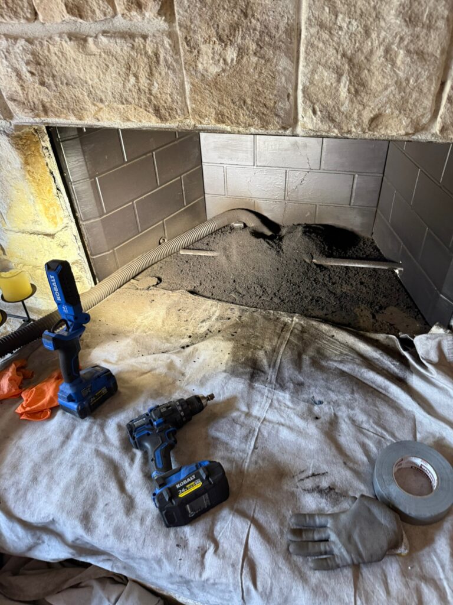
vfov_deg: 71.6
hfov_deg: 56.8
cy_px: 302
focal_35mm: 24
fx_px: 419
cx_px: 226
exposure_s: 1/50
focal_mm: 6.76
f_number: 1.78
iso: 500
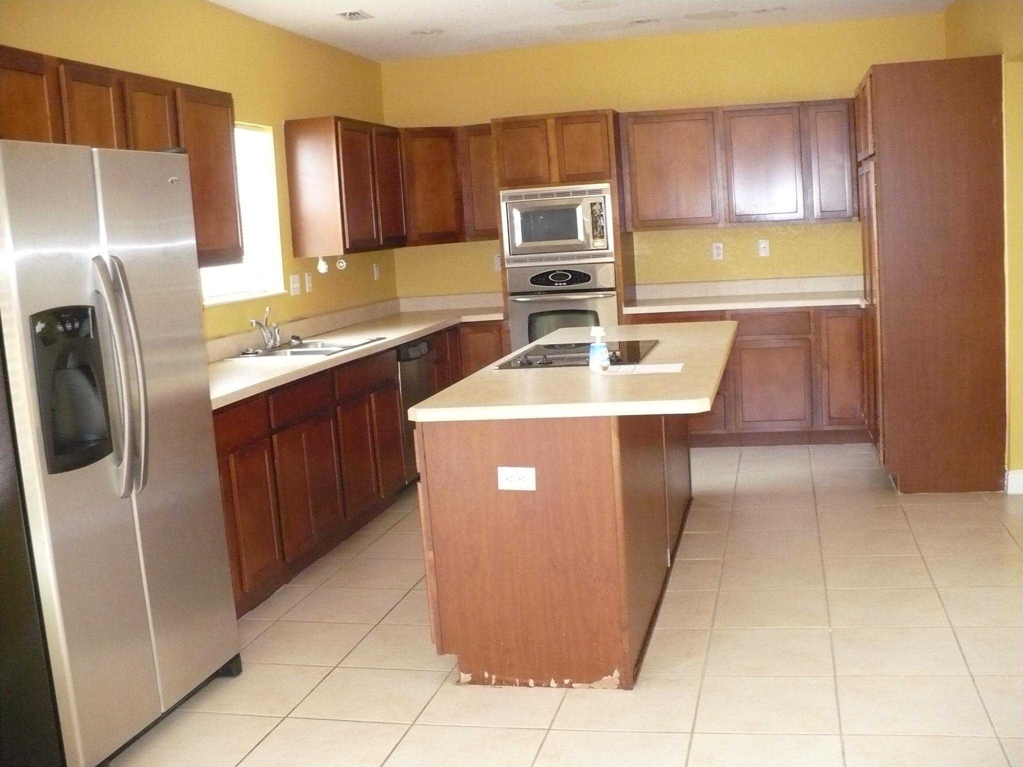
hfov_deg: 50.1
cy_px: 384
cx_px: 512
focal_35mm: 37
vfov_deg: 38.7
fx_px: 1093
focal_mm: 6.1
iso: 500
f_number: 2.8
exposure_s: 1/30
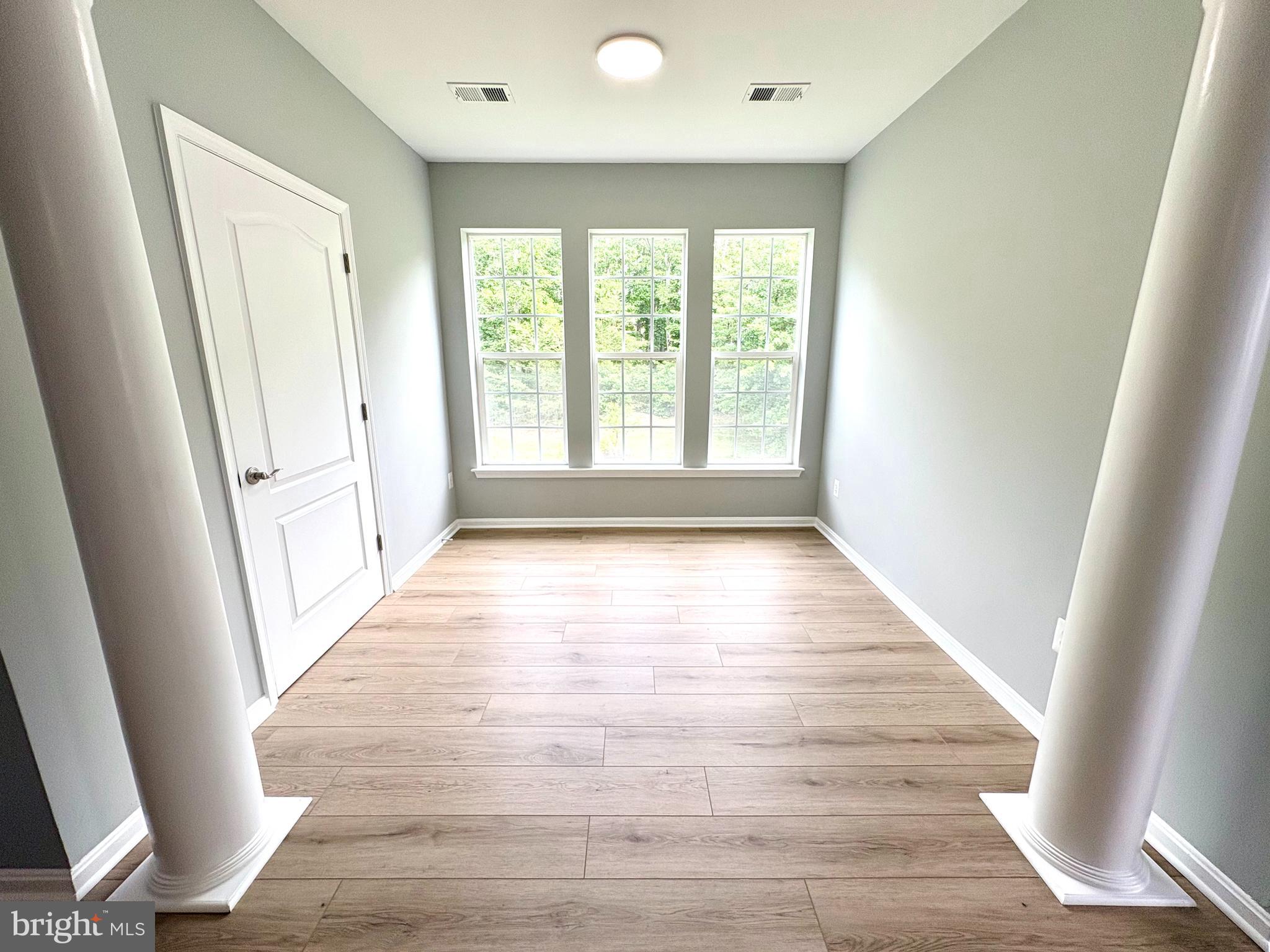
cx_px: 635
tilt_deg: -12.7
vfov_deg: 85.7
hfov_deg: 102.1
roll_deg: +0.4
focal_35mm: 14
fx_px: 514
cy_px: 476
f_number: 2.2
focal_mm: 2.22
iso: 40
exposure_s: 1/99
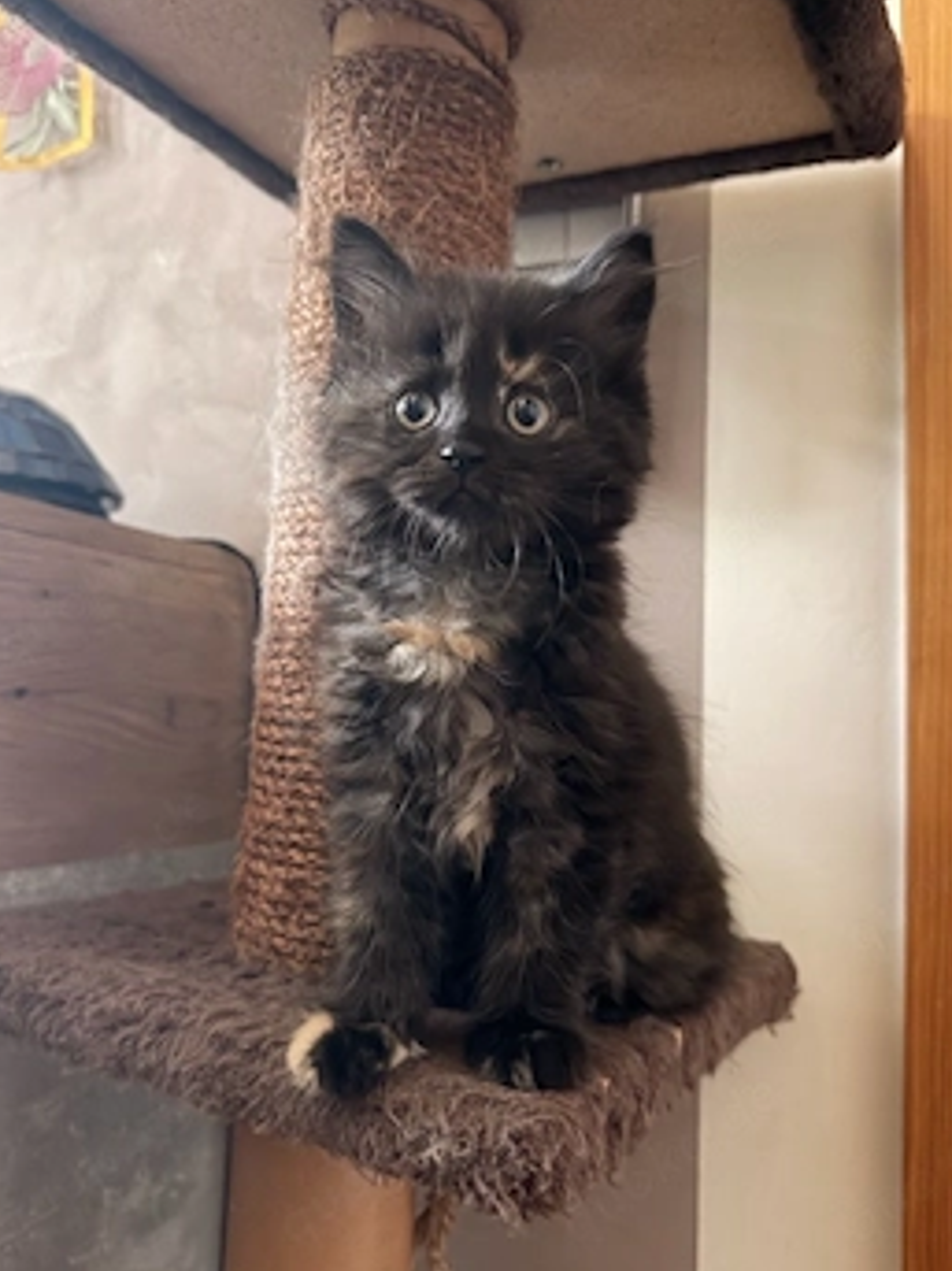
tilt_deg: +4.7
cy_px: 623
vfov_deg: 63.5
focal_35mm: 28
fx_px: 1027
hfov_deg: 49.7
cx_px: 467
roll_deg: -2.7
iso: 1600
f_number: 1.78
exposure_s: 1/22
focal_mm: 6.76
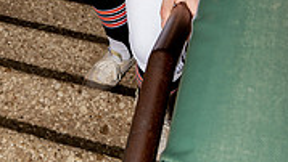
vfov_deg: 11.4
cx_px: 60
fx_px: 703
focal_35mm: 92
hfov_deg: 22.8
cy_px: -197
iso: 320
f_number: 8
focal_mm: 35
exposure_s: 1/250
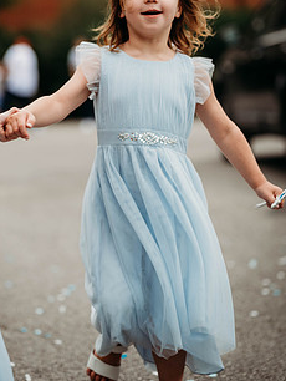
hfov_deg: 12.4
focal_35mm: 120
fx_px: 1320
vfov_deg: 16.4
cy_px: 144
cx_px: 104
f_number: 2.2
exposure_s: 1/320
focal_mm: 85
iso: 100
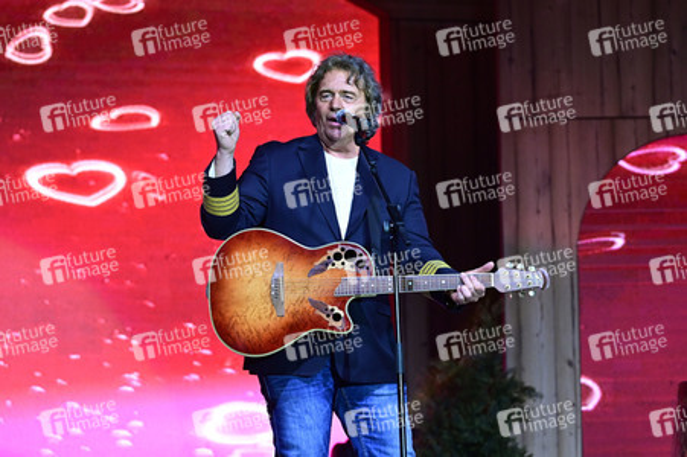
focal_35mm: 200
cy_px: 228
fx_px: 3814
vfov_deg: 6.9
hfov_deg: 10.3
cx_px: 344
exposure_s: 1/320
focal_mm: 200
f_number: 4
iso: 3200
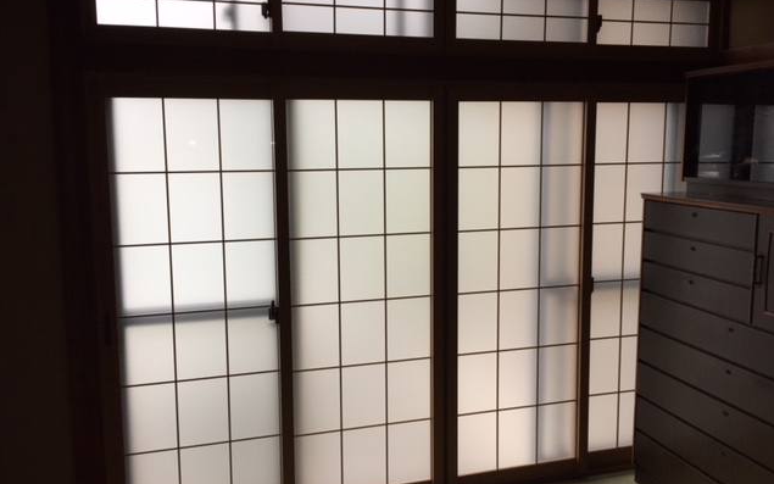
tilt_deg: -7.3
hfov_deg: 61.2
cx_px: 388
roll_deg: -0.9
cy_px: 222
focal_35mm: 31
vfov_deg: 40.6
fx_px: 654
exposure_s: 1/241
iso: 32
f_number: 2.2
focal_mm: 4.15
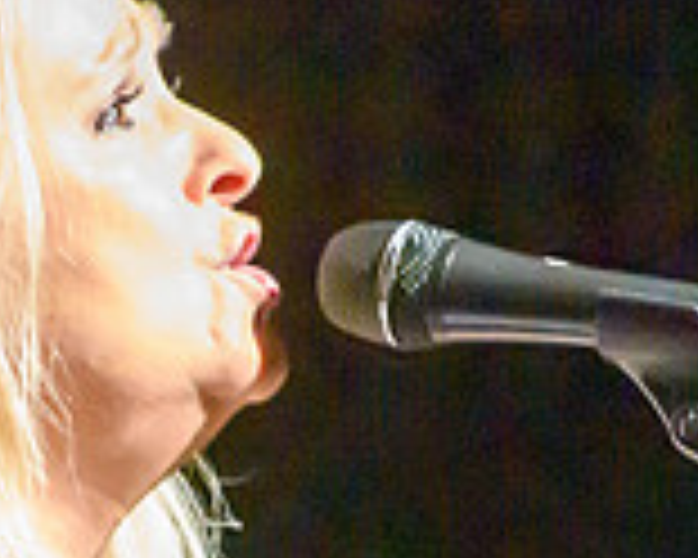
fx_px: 23963
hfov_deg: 1.7
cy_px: 506
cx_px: 288
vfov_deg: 1.3
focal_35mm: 1160
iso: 12800
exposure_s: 1/250
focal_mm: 220
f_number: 5.6
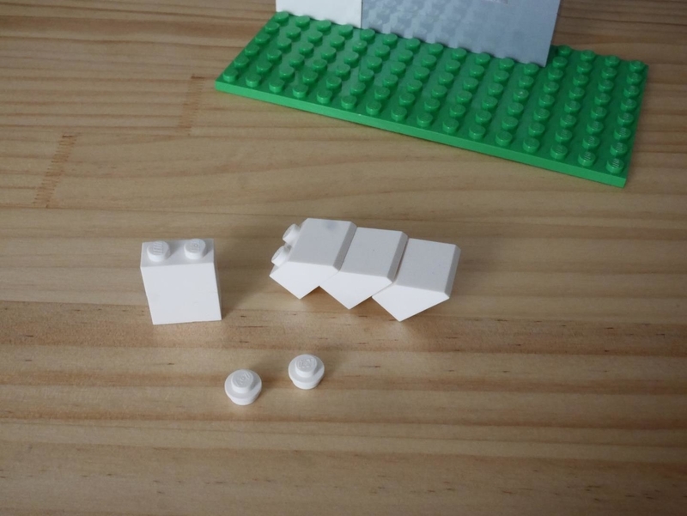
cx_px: 344
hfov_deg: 46.8
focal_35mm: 40
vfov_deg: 36.0
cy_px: 258
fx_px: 794
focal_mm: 20
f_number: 14
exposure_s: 1/60
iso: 3200
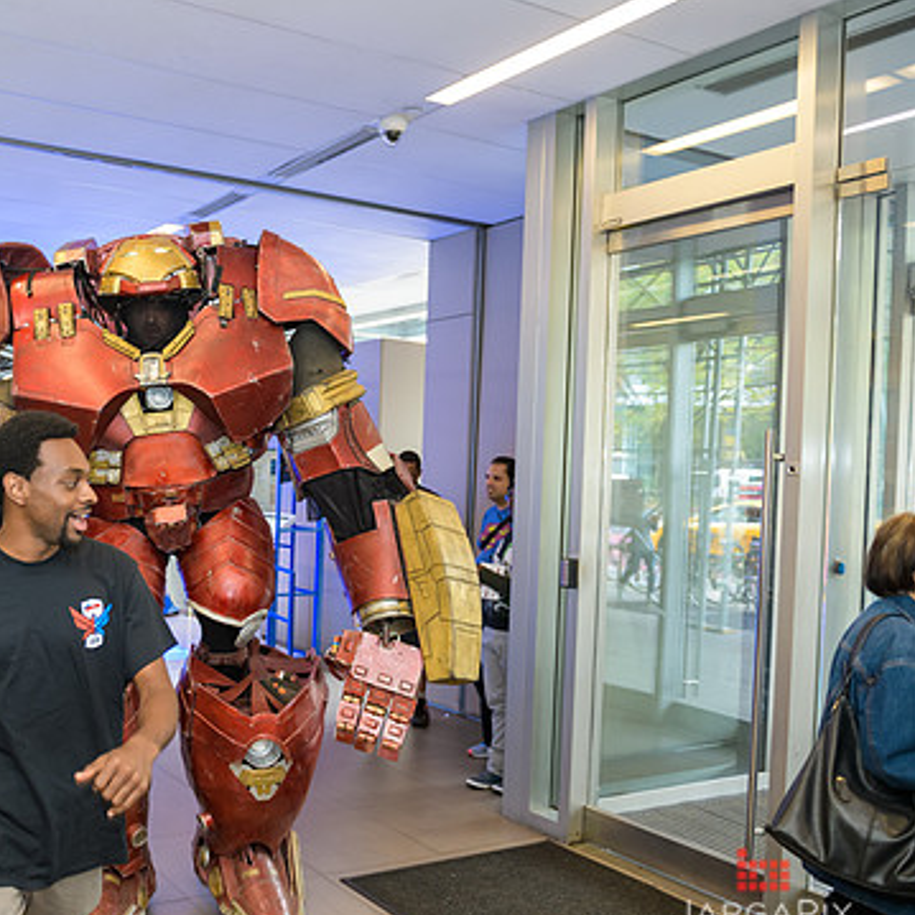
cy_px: 488
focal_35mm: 33
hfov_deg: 47.0
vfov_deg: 49.7
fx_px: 987
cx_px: 178
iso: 800
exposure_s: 1/125
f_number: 3.2
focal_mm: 24
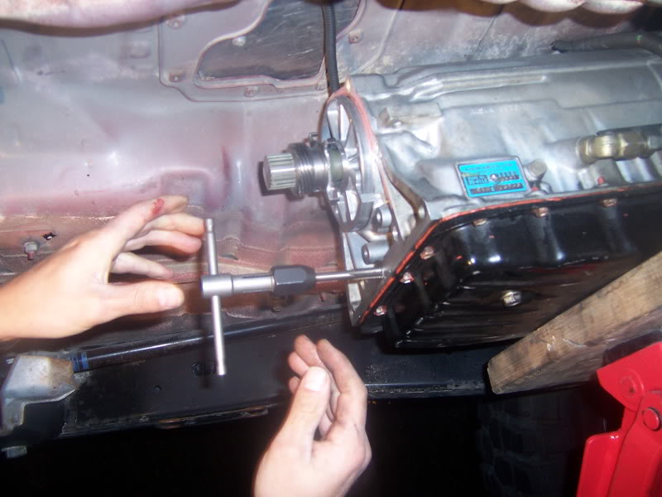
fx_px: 631
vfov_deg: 42.9
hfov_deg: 55.4
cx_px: 331
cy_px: 248
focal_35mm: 33
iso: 80
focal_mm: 5.5
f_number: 2.8
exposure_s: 1/60
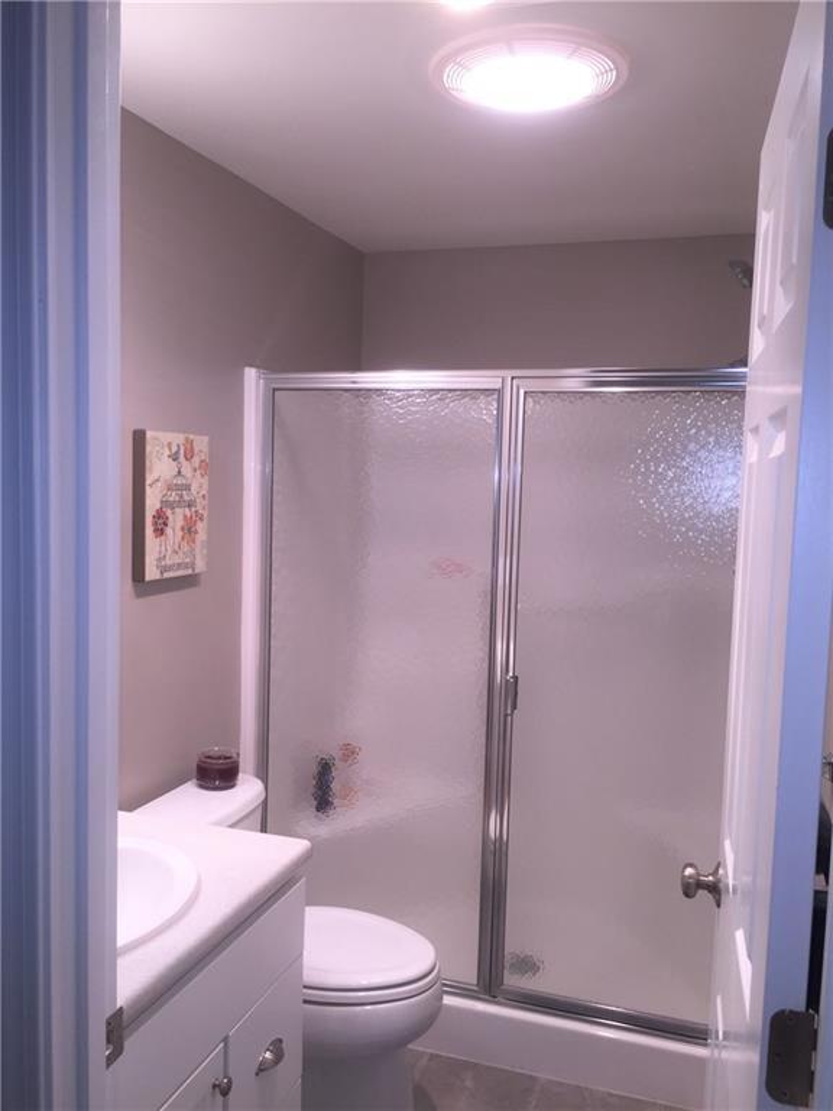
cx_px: 416
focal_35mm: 29
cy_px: 556
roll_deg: -2.1
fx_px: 930
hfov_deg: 48.2
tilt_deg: -5.3
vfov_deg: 61.7
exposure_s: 1/40
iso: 32
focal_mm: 4.15
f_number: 2.2
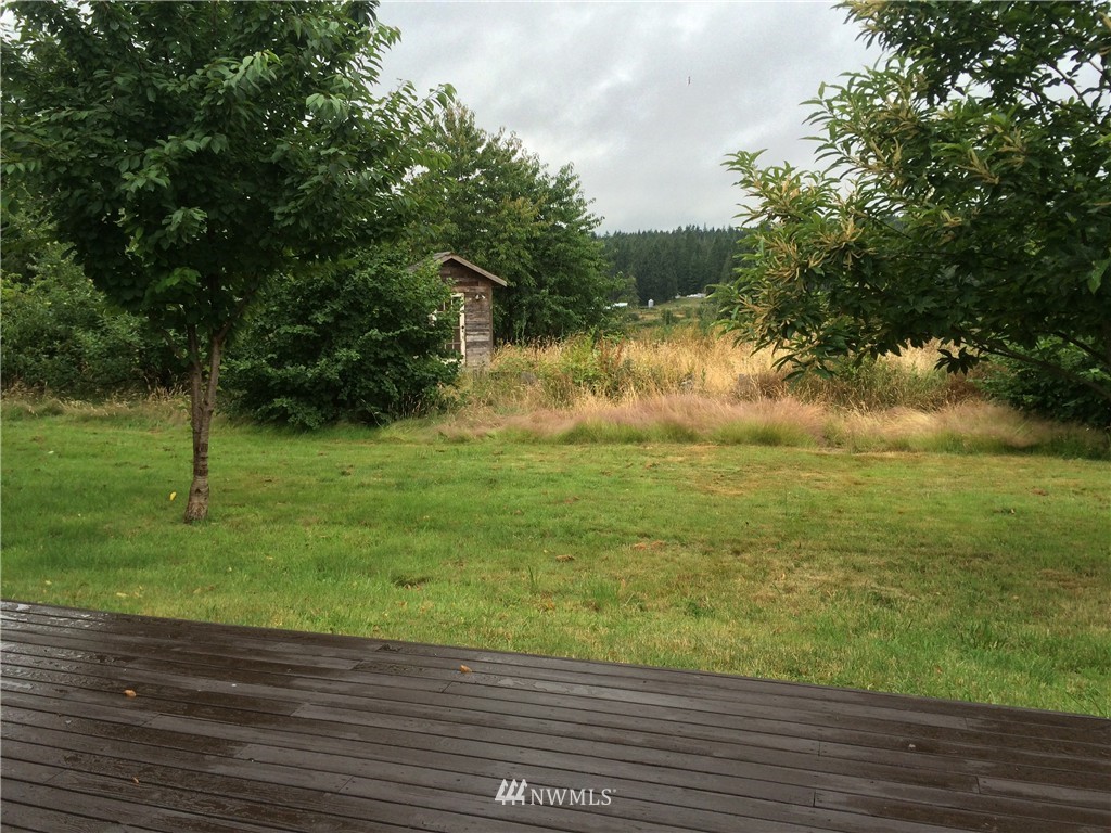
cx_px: 556
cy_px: 416
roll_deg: +0.4
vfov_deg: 48.2
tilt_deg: -6.7
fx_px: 931
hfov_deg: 61.7
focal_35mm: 29
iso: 32
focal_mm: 4.15
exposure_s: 1/533
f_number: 2.2
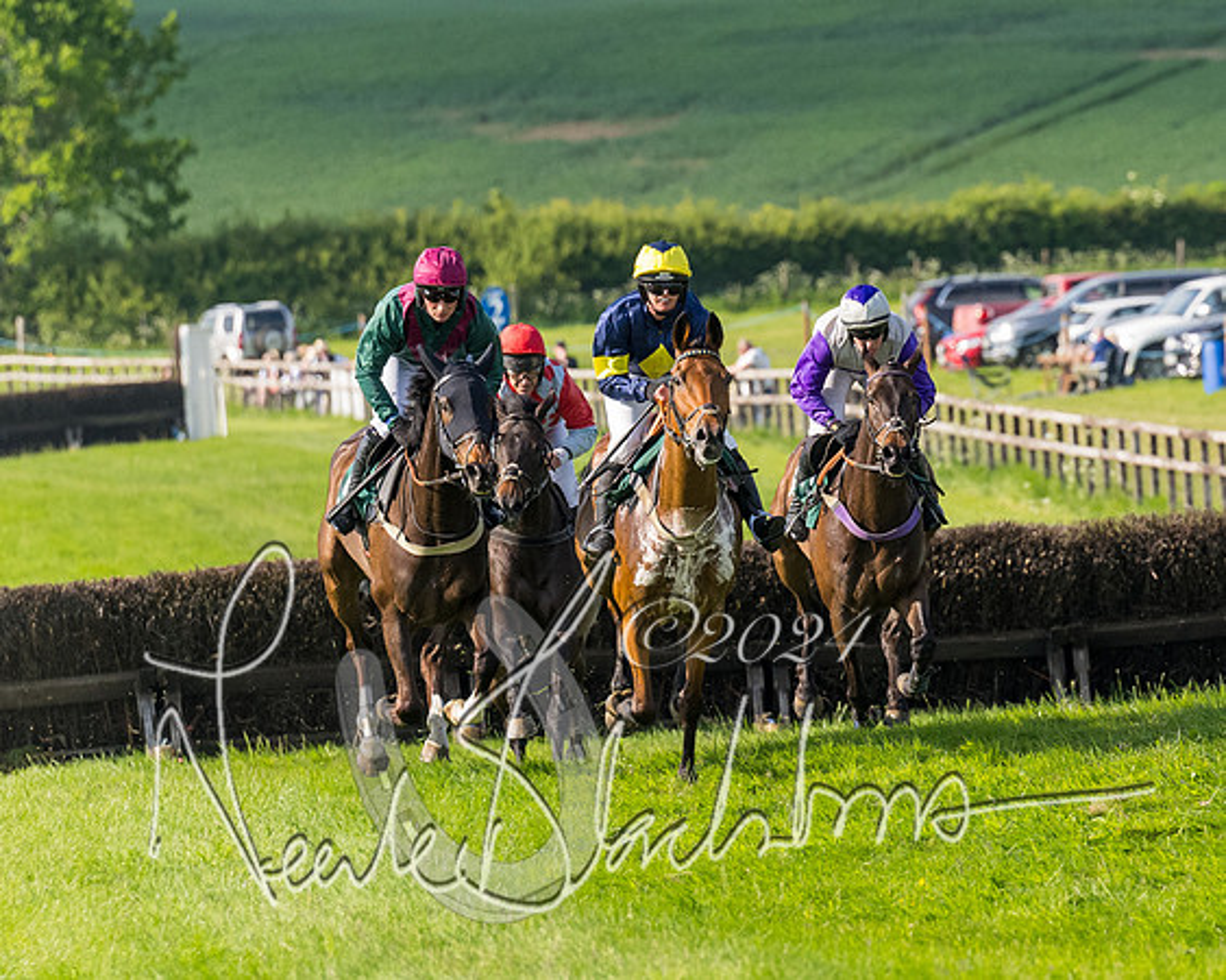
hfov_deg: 4.0
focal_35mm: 484
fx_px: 17543
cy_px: 573
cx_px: 816
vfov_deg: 3.2
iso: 500
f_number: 4
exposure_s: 1/3200
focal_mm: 180
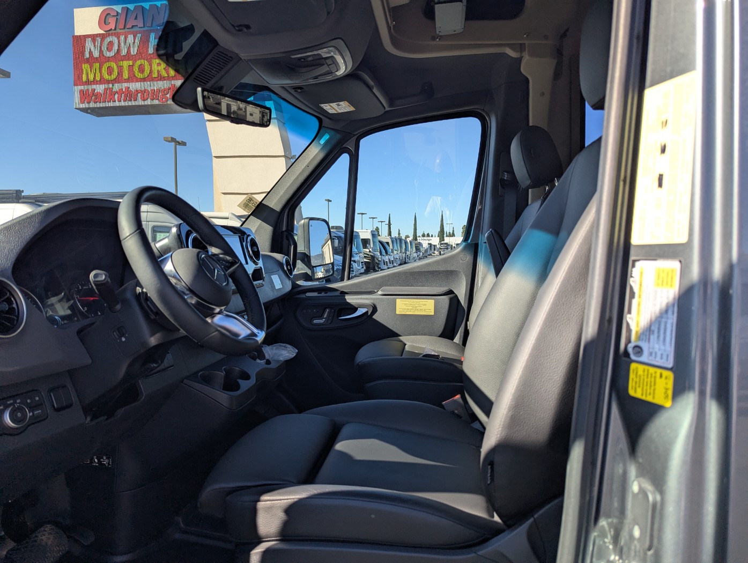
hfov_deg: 71.5
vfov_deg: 56.9
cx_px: 374
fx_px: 519
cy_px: 282
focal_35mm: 24
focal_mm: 6.81
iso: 41
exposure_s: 1/884
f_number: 1.85
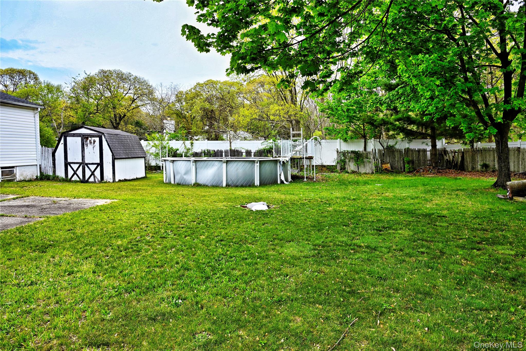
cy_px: 176
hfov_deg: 73.7
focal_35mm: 24
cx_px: 263
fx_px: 351
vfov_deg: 53.1
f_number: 8
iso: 400
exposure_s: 1/500
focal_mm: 24
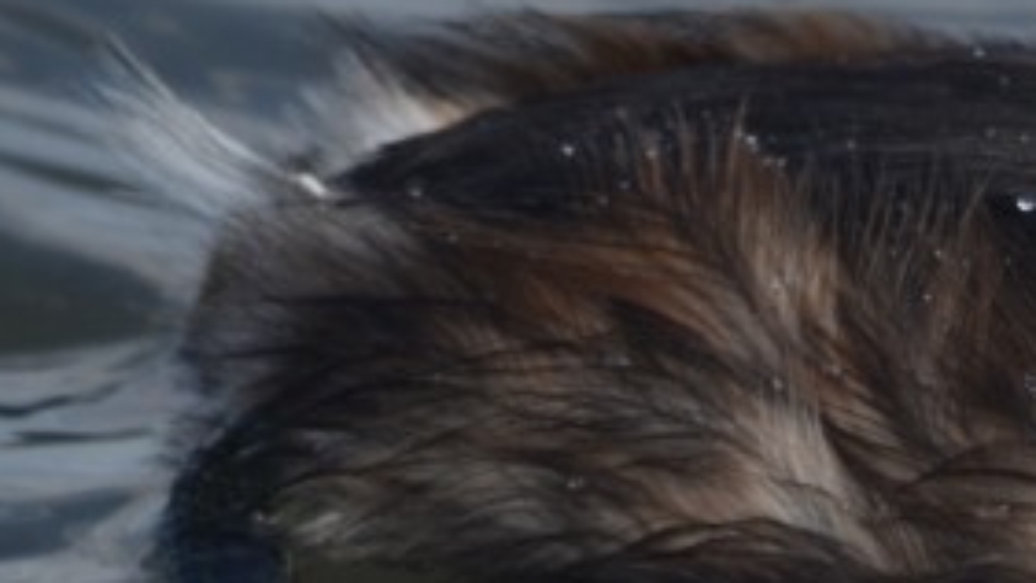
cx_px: 1663
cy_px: 116
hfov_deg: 1.2
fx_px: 48261
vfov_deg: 0.7
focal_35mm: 1757
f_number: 13
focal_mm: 300
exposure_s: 1/400
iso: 400
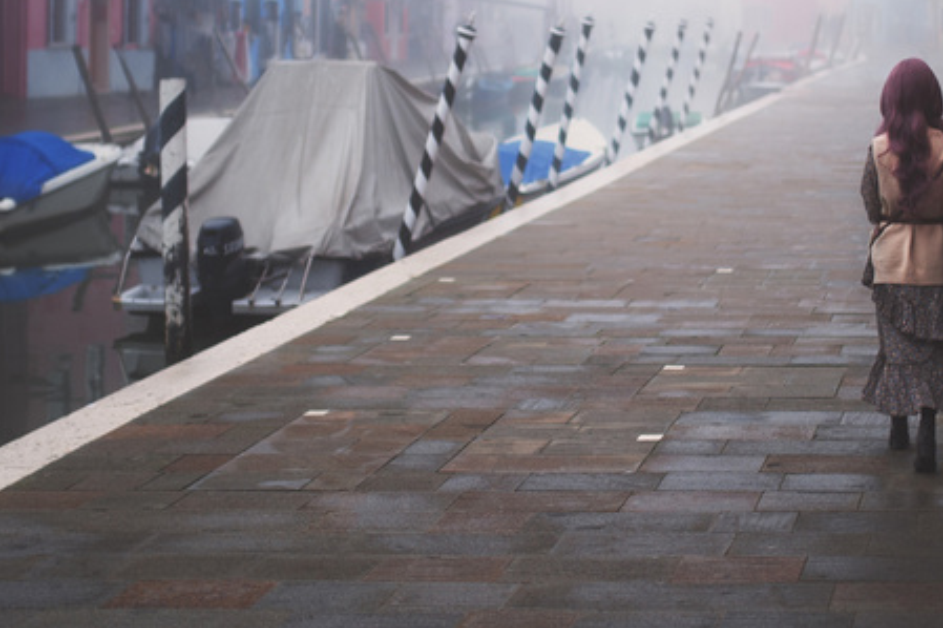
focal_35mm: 78
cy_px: 137
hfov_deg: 25.9
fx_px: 2042
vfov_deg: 17.4
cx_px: 622
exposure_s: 1/2000
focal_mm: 35
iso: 200
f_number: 1.4
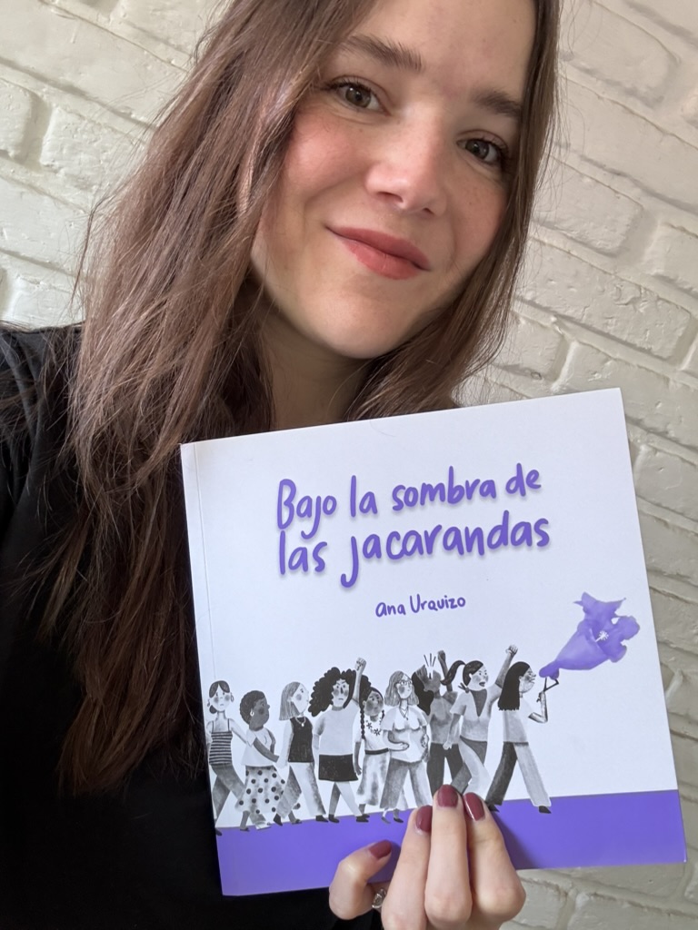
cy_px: 465
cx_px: 349
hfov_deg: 46.8
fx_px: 807
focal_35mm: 30
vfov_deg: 60.0
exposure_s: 1/60
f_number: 1.9
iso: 200
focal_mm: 2.69
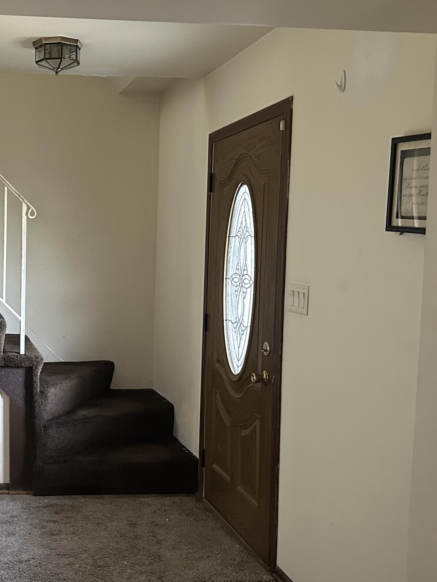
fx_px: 724
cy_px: 305
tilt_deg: -5.0
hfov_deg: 31.9
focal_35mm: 43
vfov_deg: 43.8
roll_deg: -0.6
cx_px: 40
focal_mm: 6.86
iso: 500
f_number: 1.78
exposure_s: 1/60
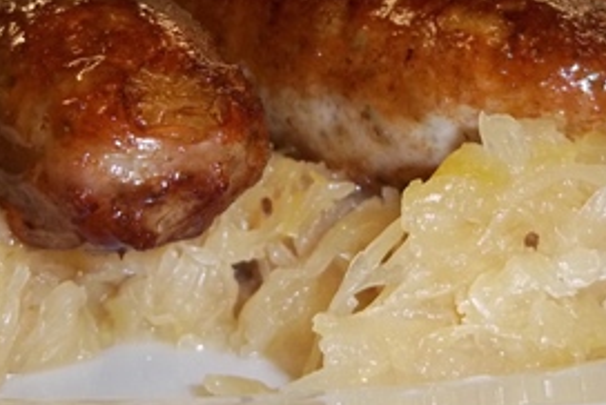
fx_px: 1483
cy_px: 96
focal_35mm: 88
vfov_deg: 15.5
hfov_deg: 23.1
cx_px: 330
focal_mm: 6.5
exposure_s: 1/30
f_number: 3.1
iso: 160
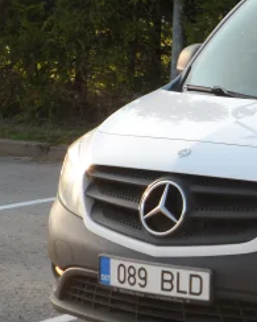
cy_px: 164
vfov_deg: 12.1
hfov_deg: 9.4
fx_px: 1513
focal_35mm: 159
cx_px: 403
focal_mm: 10.2
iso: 80
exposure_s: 1/180
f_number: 4.2
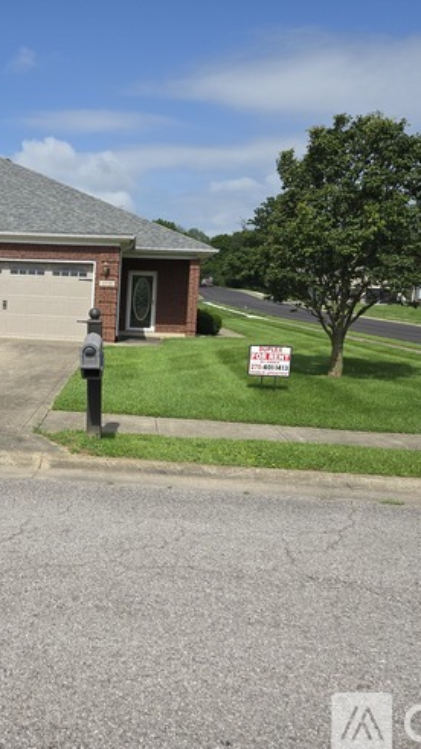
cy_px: 372
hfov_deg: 33.4
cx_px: 69
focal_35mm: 34
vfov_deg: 58.0
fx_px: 675
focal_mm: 5.4
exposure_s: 1/2657
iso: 25
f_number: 1.8
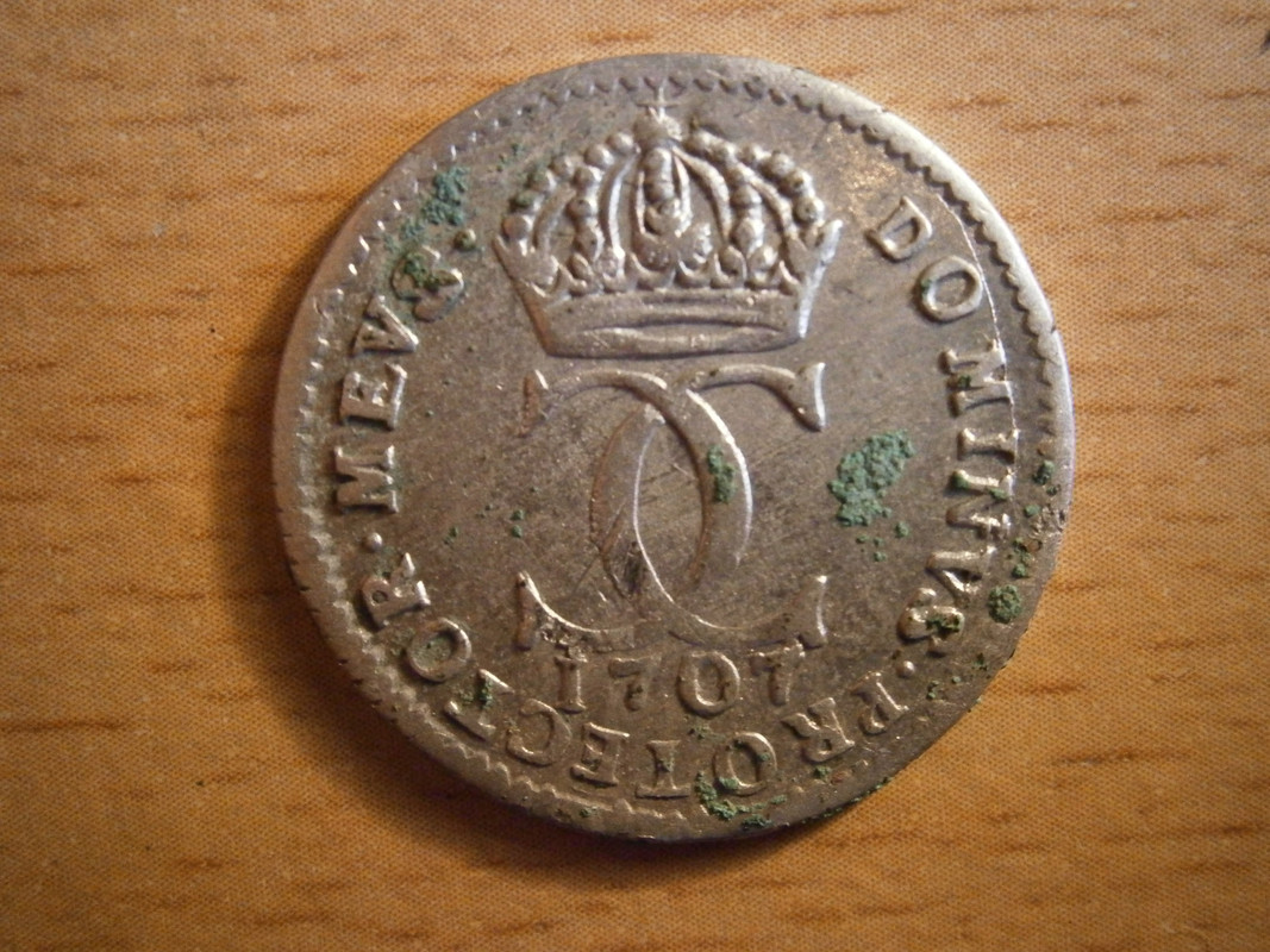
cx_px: 635
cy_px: 476
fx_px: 1724
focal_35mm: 47
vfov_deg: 30.9
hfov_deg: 40.4
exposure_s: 1/60
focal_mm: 8.3
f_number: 3.4
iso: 800
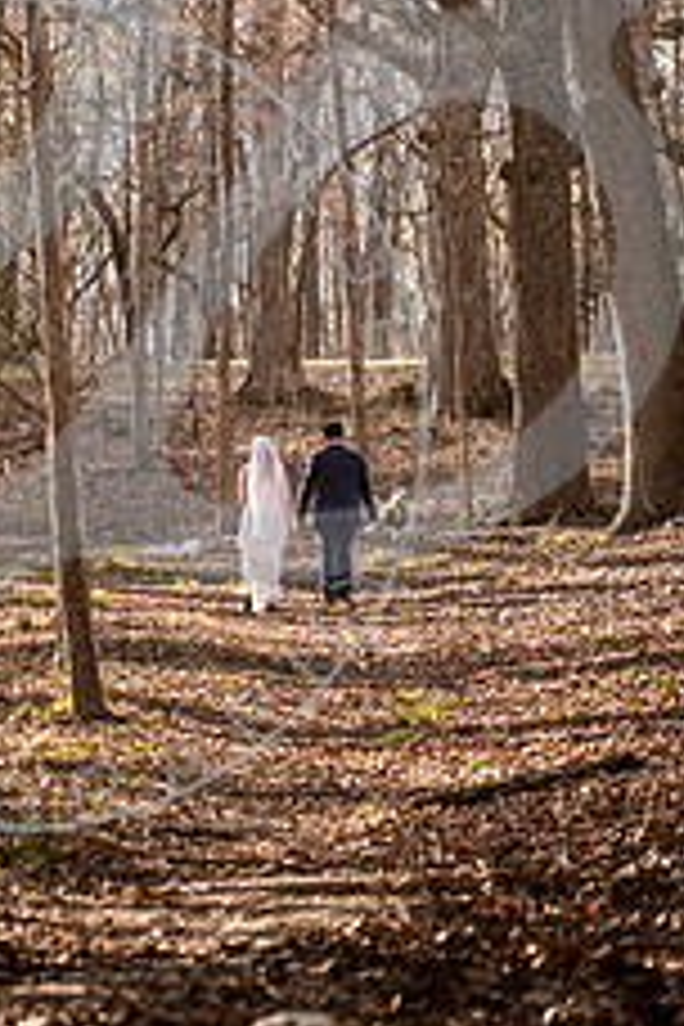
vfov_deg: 14.7
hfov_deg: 9.9
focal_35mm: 138
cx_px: 212
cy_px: 72
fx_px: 3933
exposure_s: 1/125
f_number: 2.8
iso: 100
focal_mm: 70
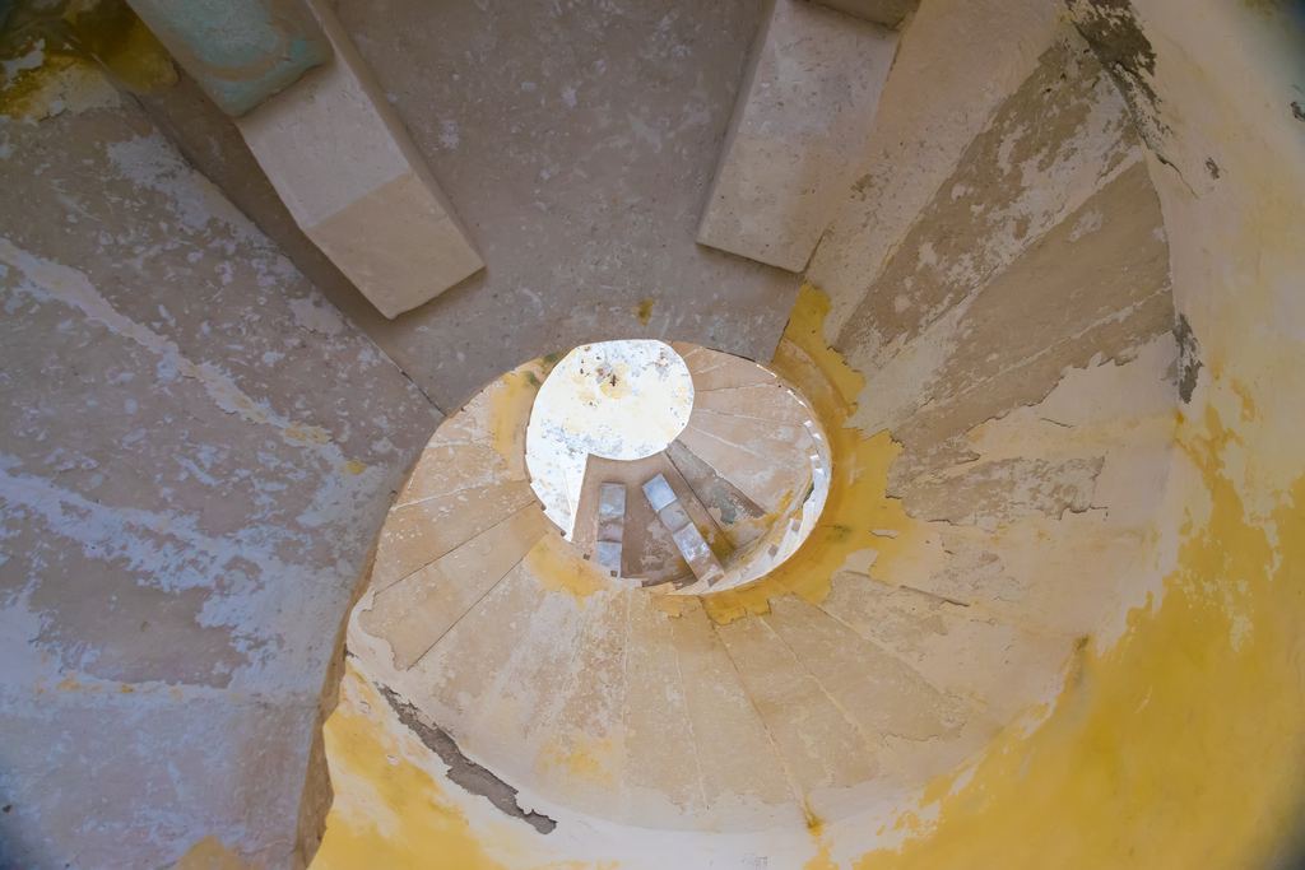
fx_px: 979
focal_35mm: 27
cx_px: 652
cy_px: 435
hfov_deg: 67.4
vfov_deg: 47.9
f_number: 4.5
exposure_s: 1/20
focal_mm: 18
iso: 640
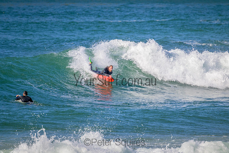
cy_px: 76
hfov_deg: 2.6
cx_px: 114
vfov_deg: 1.7
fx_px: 5090
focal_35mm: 800
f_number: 11
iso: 1250
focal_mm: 800
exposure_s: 1/2000
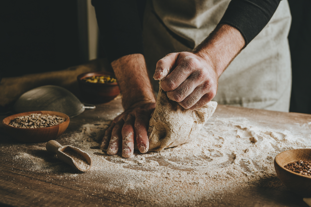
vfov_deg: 27.0
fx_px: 432
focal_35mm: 50
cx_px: 156
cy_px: 104
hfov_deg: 39.6
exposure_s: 1/400
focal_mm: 50
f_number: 5
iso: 100
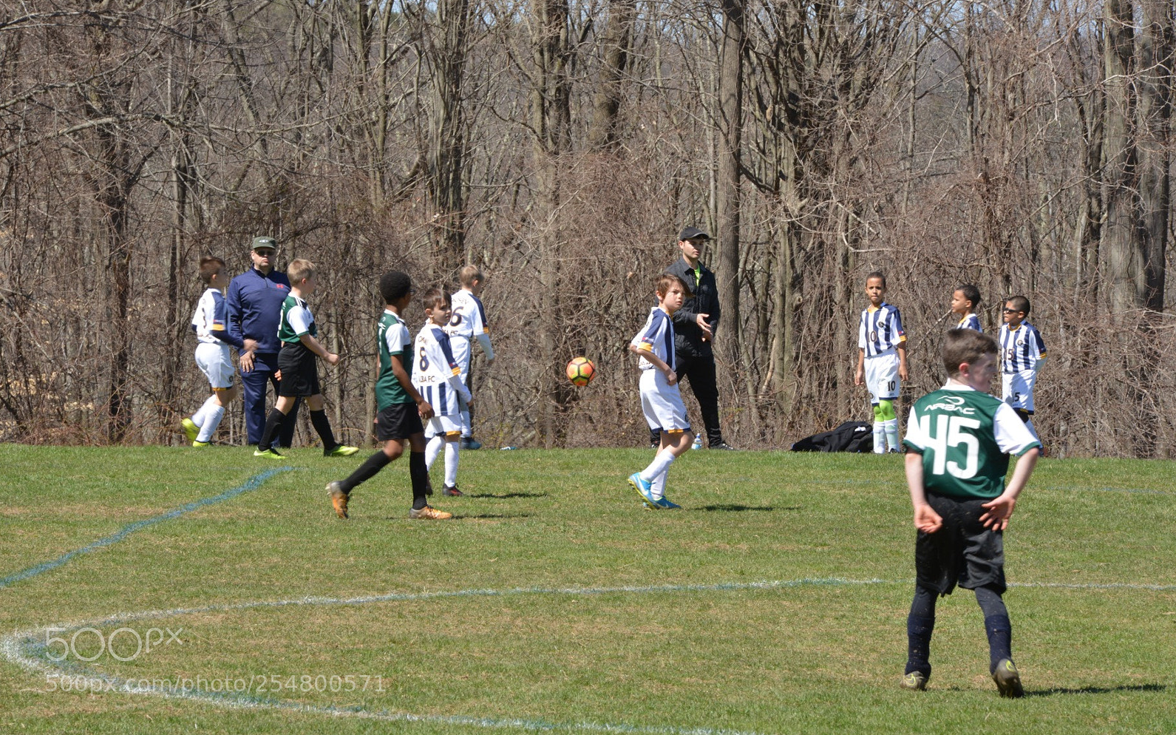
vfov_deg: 6.4
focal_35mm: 205
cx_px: 591
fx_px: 6570
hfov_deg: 10.2
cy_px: 347
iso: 500
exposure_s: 1/100
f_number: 22
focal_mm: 200
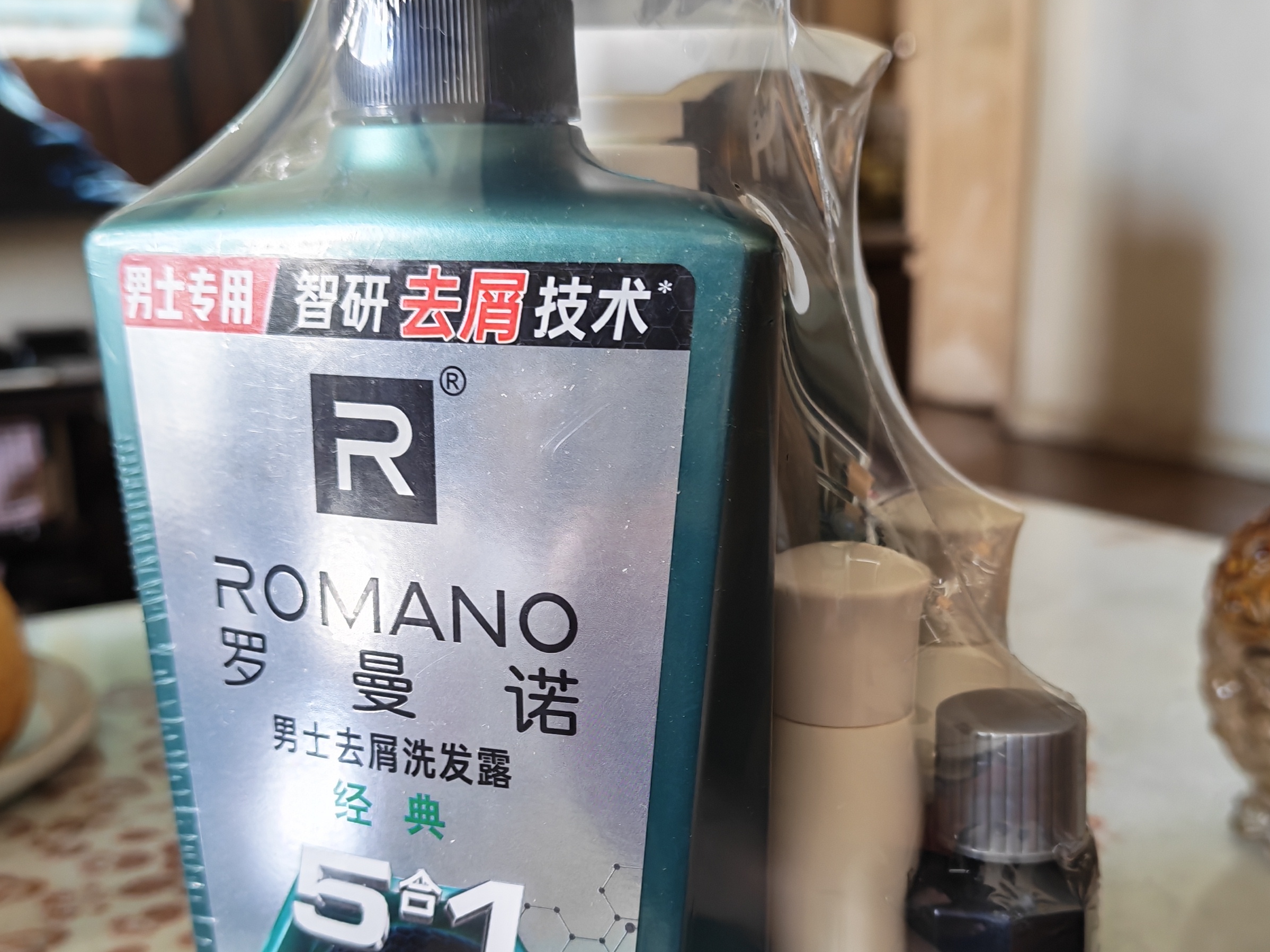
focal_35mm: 41
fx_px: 1504
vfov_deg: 34.9
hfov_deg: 45.8
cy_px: 619
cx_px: 661
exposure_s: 1/50
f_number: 1.9
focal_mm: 6.12
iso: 640
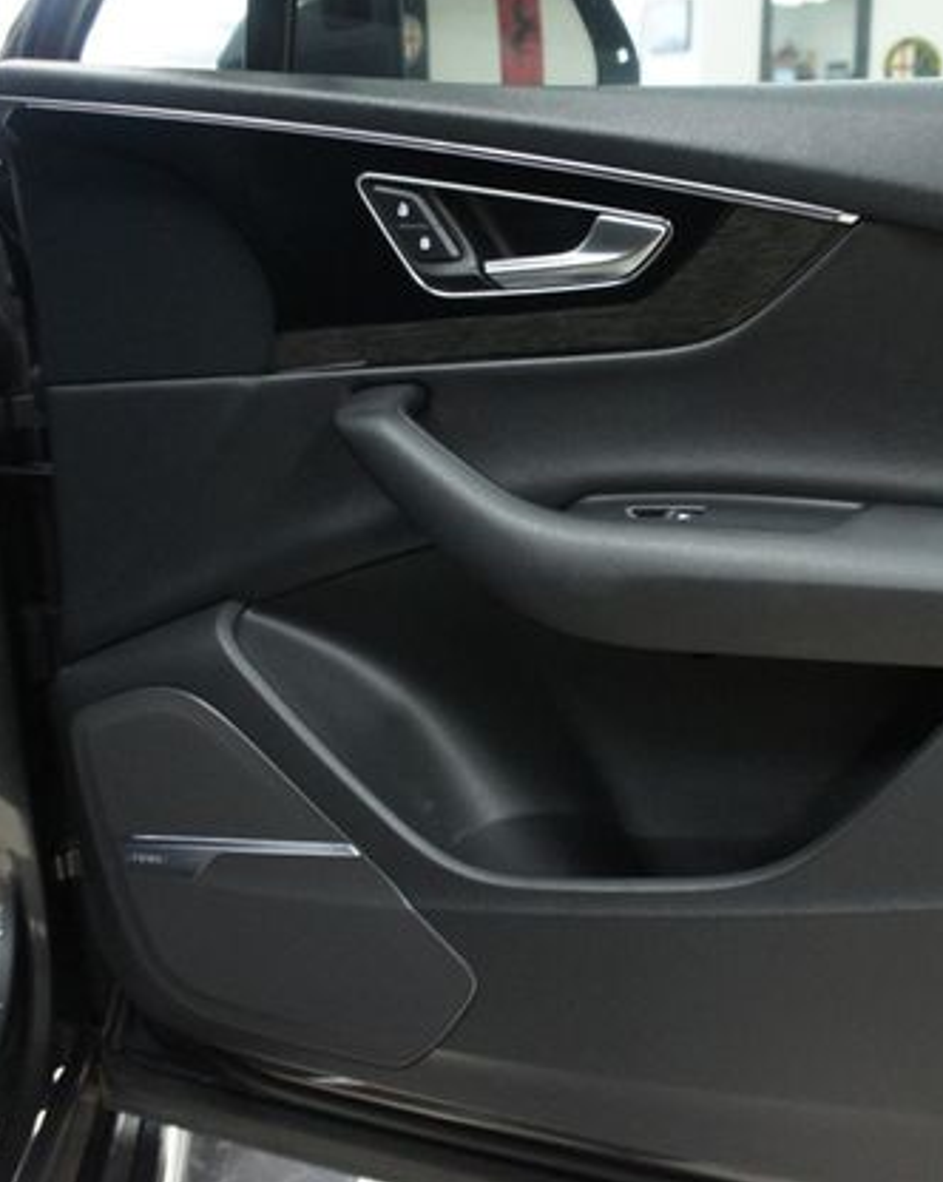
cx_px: 625
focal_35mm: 39
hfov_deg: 37.8
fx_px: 1363
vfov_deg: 46.9
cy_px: 582
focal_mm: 18
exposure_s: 1/40
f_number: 3.5
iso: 1600
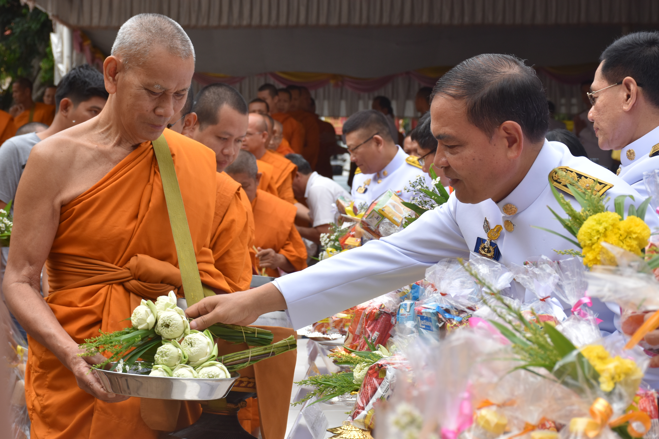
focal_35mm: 75
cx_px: 330
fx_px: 1373
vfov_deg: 18.2
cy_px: 220
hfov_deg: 27.0
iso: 250
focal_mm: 50
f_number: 8
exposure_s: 1/250
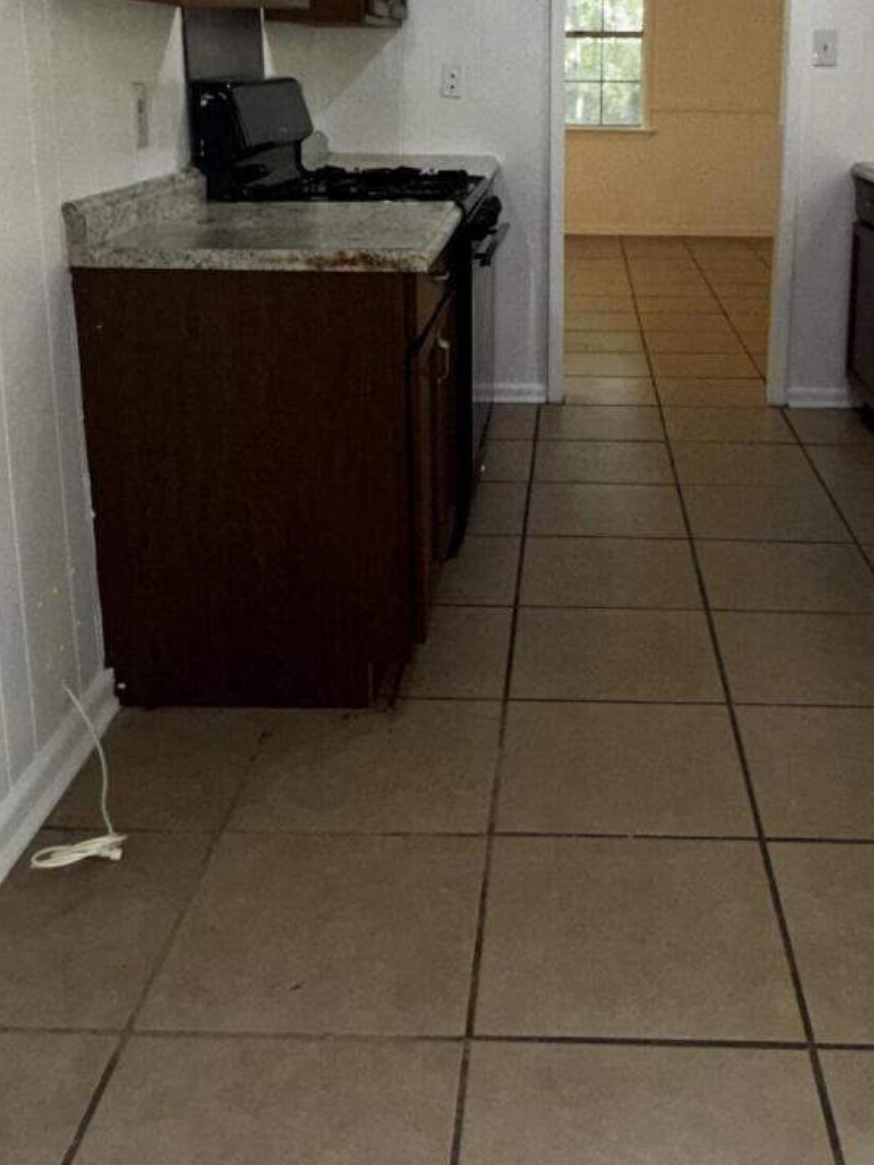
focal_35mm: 38
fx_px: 1279
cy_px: 364
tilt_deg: -13.4
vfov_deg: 47.9
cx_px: 555
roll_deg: +0.0
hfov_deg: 37.5
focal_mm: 2.22
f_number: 2.2
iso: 100
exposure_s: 1/60
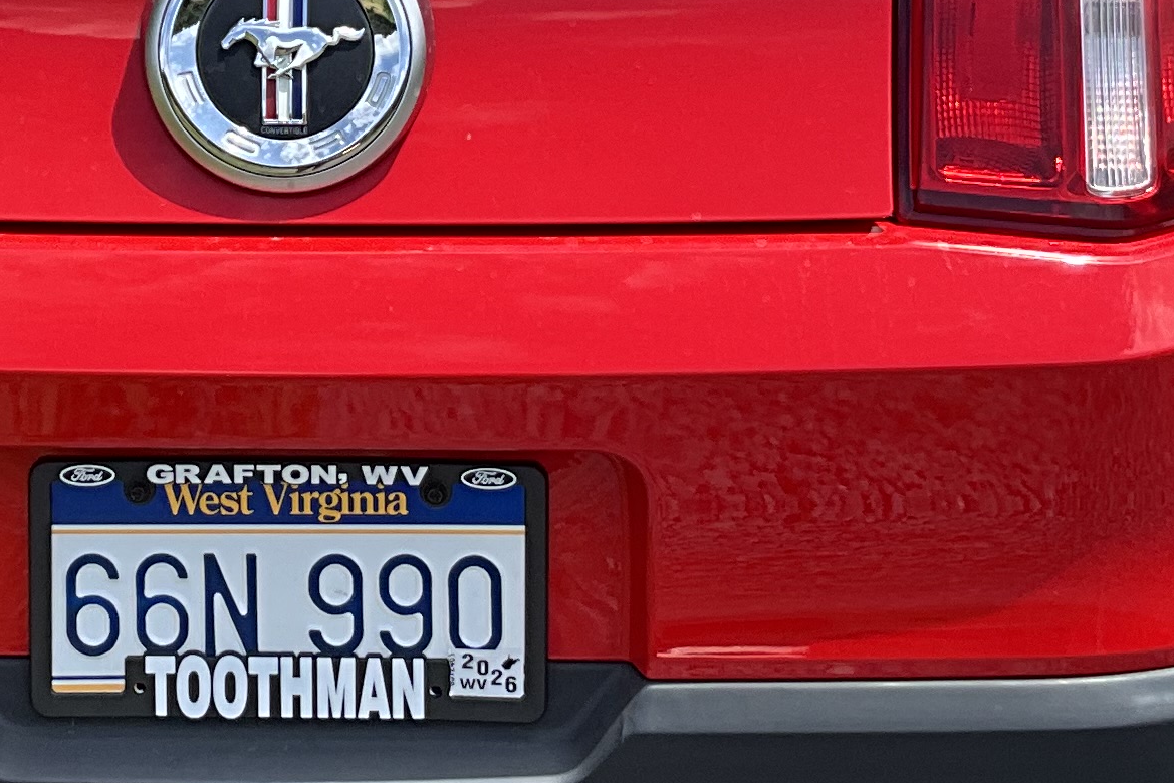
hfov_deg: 19.5
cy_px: -85
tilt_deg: -12.6
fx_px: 3392
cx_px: 255
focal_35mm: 104
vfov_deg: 12.9
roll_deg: +0.9
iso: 25
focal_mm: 3
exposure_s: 1/816
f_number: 1.8
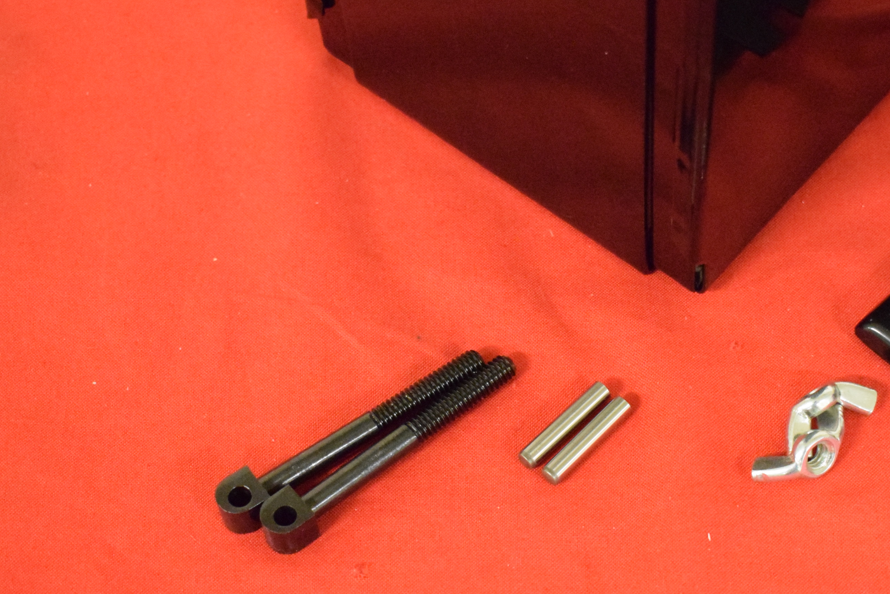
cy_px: 412
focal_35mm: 83
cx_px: 606
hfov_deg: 24.3
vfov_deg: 16.4
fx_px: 2052
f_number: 5
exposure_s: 1/60
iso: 8000
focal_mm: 32
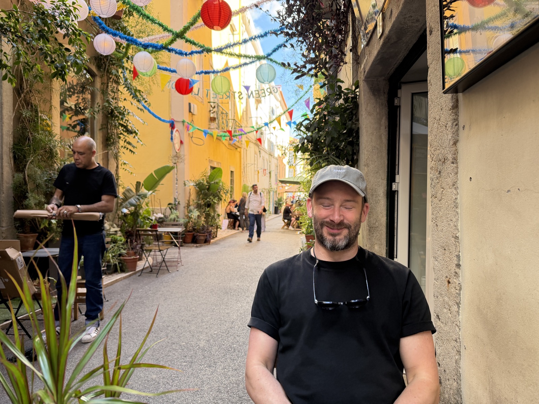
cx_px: 270
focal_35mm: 24
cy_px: 202
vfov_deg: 56.8
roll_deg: +0.1
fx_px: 374
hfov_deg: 71.6
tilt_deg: -2.0
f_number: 1.78
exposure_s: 1/200
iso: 125
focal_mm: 6.76
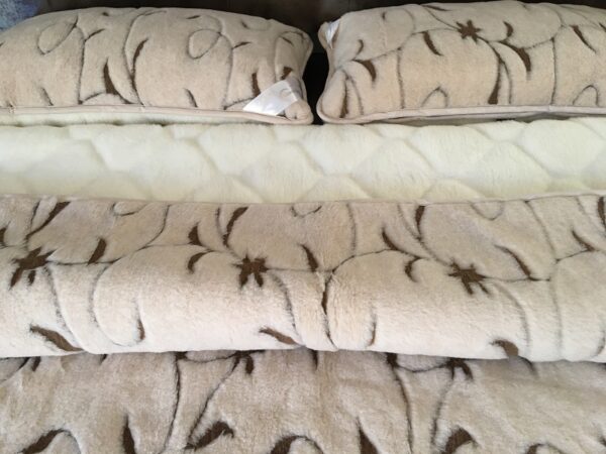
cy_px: 227
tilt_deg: -45.5
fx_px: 508
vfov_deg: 48.2
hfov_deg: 61.7
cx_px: 303
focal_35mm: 29
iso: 100
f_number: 2.2
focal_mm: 4.15
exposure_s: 1/33
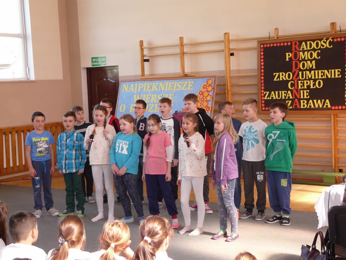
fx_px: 610
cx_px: 173
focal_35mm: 61
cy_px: 130
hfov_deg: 31.7
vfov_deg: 24.0
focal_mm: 10
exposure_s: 1/50
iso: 100
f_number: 3.2
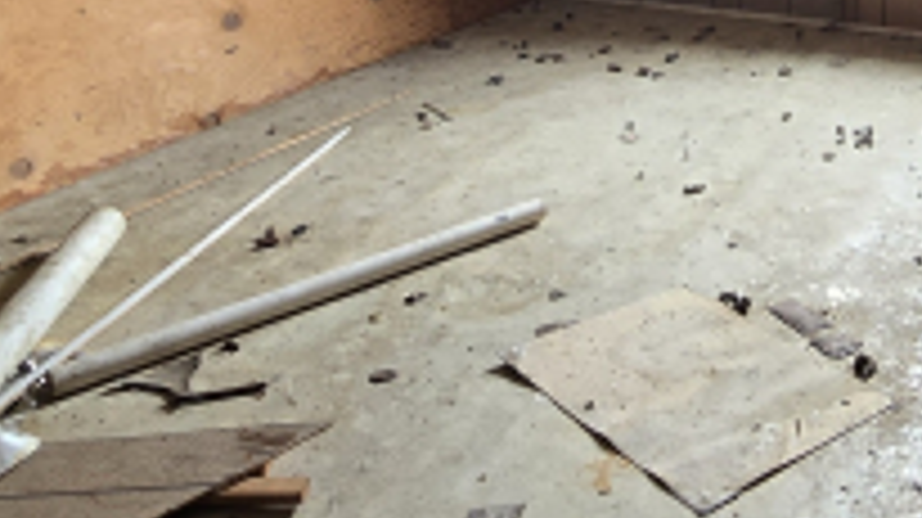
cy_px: -171
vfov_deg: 22.8
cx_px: 731
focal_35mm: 46
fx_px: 1124
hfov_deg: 42.7
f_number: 2.2
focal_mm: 2.2
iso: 100
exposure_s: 1/60
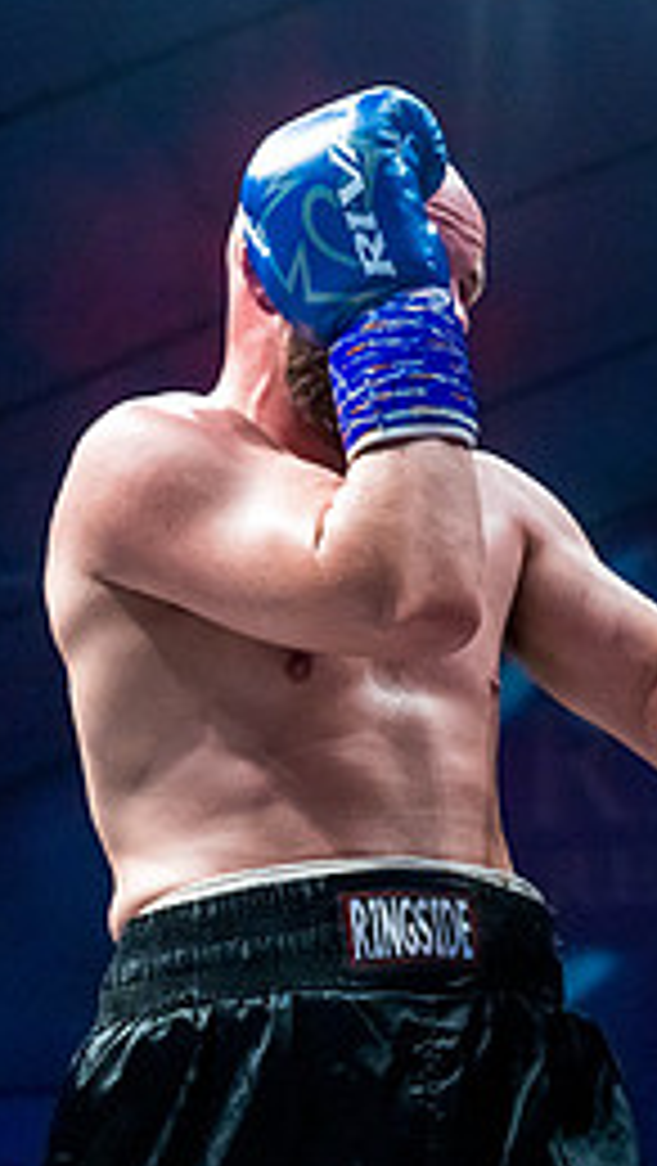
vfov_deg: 19.8
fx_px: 3339
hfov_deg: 10.6
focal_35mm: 108
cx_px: 1174
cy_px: 588
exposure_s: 1/1000
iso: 4000
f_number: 4
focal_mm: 46
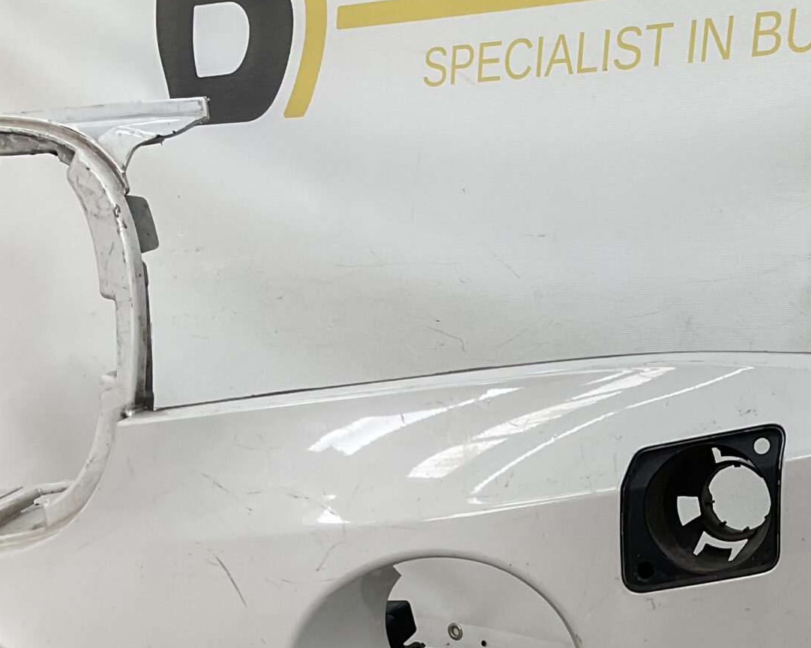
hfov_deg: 27.6
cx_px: 681
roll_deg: -0.5
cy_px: 614
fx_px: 1608
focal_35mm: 67
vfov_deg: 22.1
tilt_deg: -15.6
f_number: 1.8
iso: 16
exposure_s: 1/200
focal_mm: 3
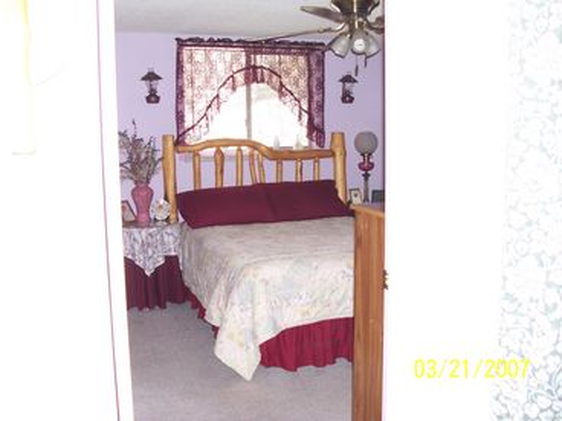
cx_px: 281
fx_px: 568
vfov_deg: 40.7
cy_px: 210
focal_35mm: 35
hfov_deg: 52.6
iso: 140
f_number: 2.8
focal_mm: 6
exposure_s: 1/60
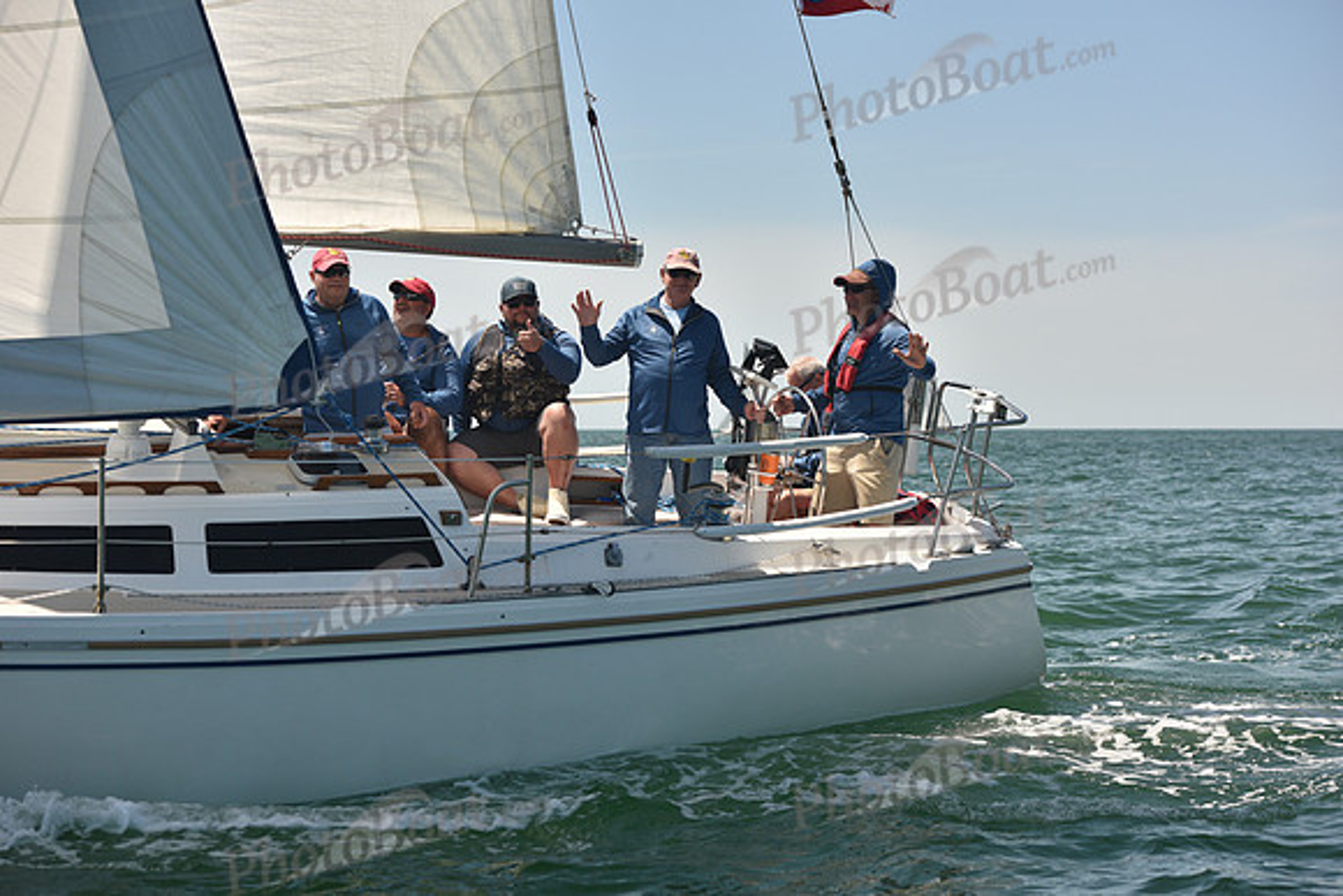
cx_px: 672
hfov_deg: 25.4
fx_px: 2985
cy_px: 448
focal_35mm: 80
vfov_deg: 17.1
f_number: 5
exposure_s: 1/800
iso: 250
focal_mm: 80
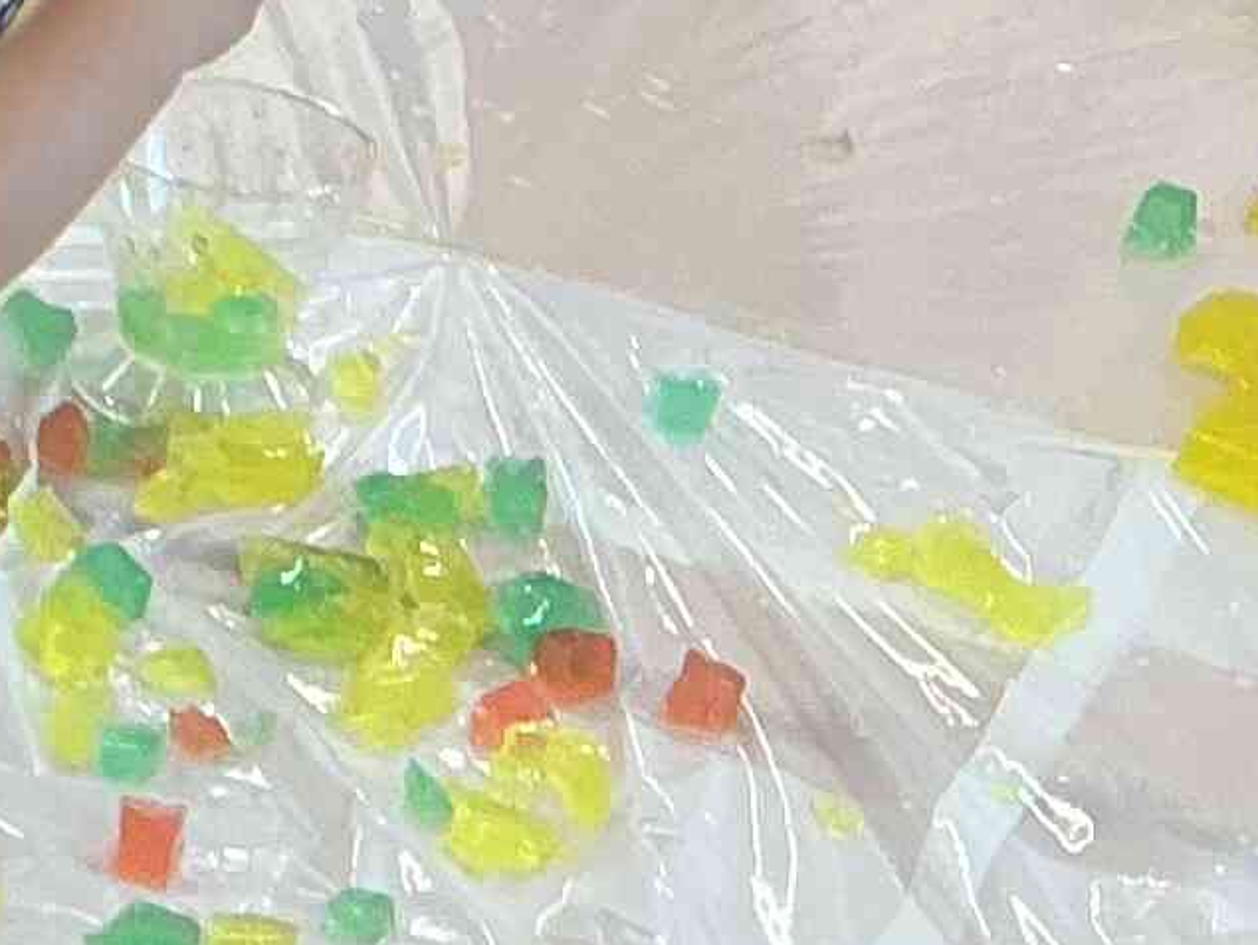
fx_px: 6691
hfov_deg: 10.6
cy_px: 1363
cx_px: -277
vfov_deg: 7.9
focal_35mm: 184
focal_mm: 3
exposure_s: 1/100
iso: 25
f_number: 1.8
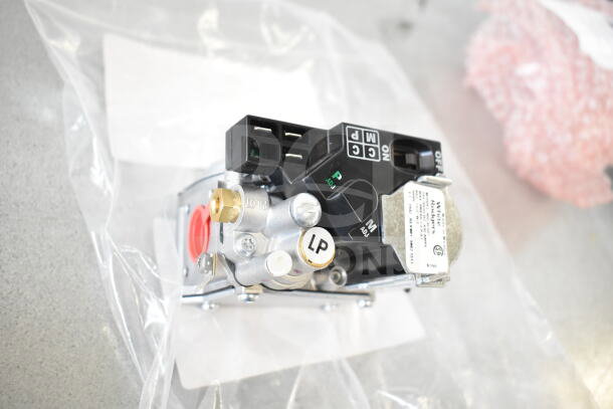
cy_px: 204
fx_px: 613
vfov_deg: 36.9
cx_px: 306
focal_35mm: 36
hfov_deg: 53.1
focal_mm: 24
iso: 1600
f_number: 4
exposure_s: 1/60
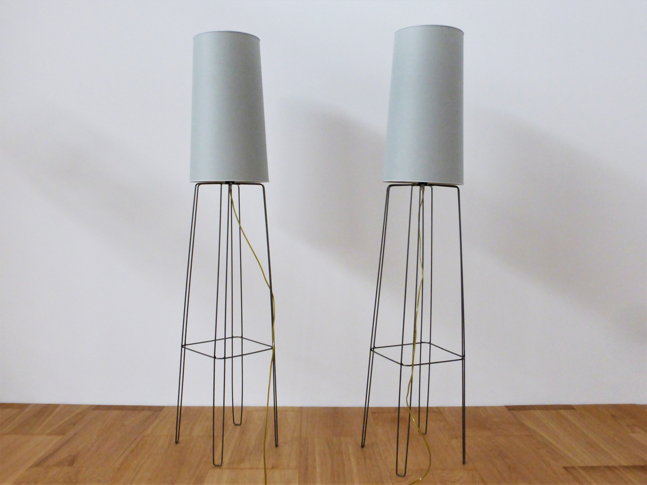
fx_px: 579
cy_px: 242
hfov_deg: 58.4
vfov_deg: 45.4
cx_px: 324
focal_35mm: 31
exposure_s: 1/60
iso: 400
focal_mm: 5.4
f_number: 3.6
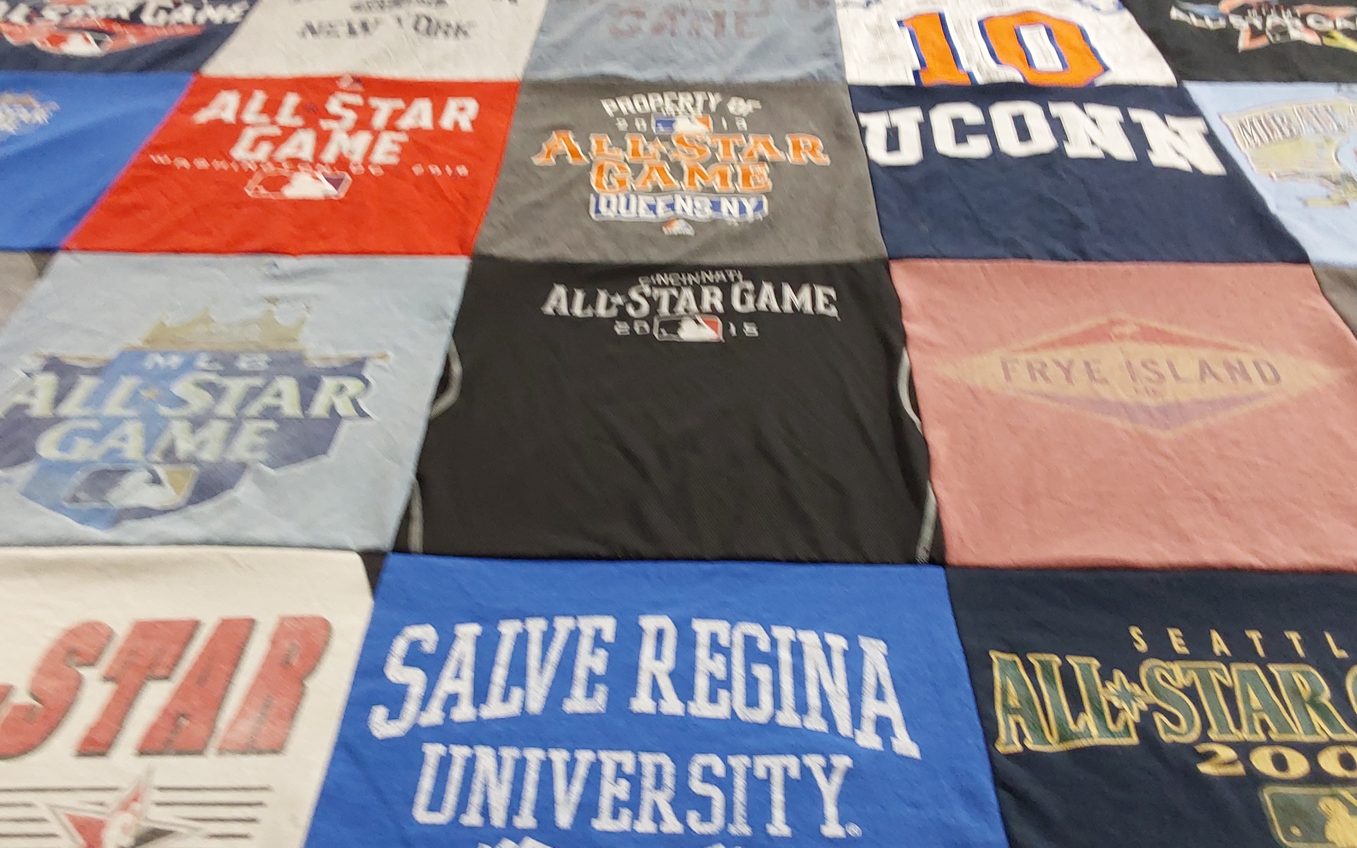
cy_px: 467
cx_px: 657
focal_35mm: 33
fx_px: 1220
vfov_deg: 38.3
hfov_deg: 58.1
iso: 160
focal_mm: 2.91
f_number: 1.9
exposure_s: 1/50
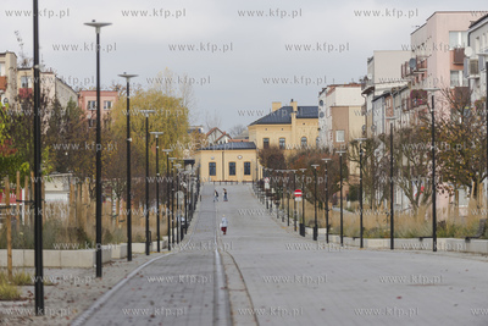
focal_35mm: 200
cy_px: 163
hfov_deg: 10.3
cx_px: 244
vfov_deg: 6.9
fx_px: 2712
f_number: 4.5
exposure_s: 1/1600
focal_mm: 200
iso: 400
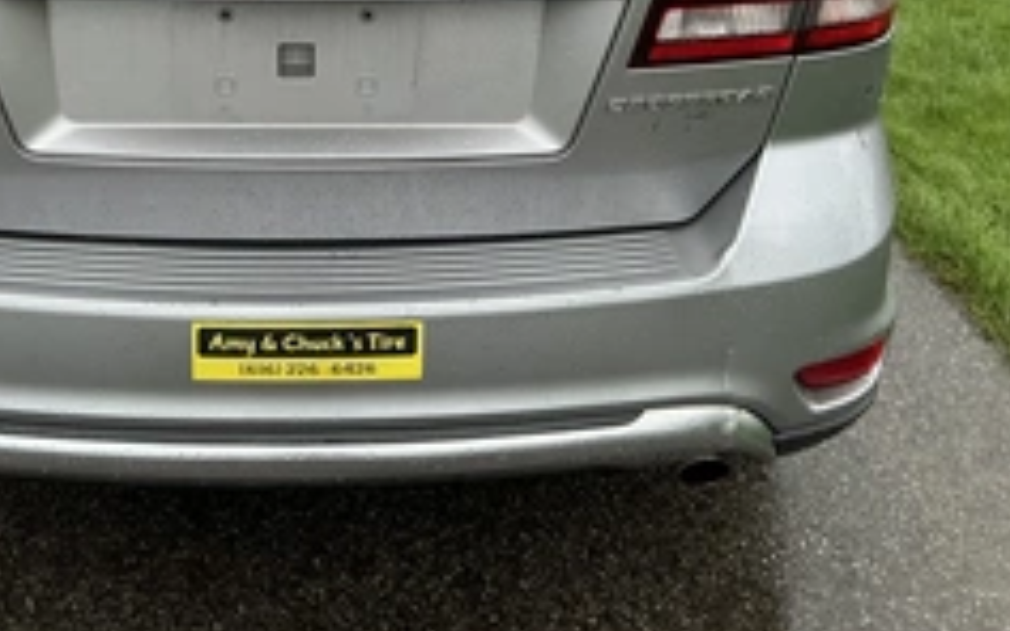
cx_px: 328
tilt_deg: -15.1
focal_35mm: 50
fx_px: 1376
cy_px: 4
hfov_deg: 39.8
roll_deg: -0.1
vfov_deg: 24.7
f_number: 1.8
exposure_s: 1/122
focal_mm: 3
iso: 50
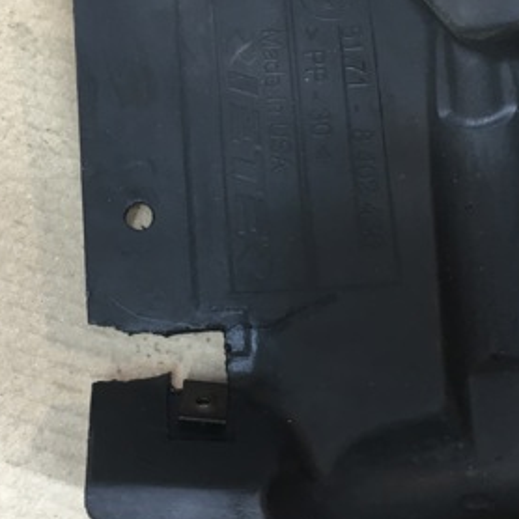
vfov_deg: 29.0
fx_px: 1001
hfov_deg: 29.0
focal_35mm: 59
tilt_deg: -71.5
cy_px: 290
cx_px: 211
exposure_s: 1/33
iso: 100
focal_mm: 4.15
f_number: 2.2
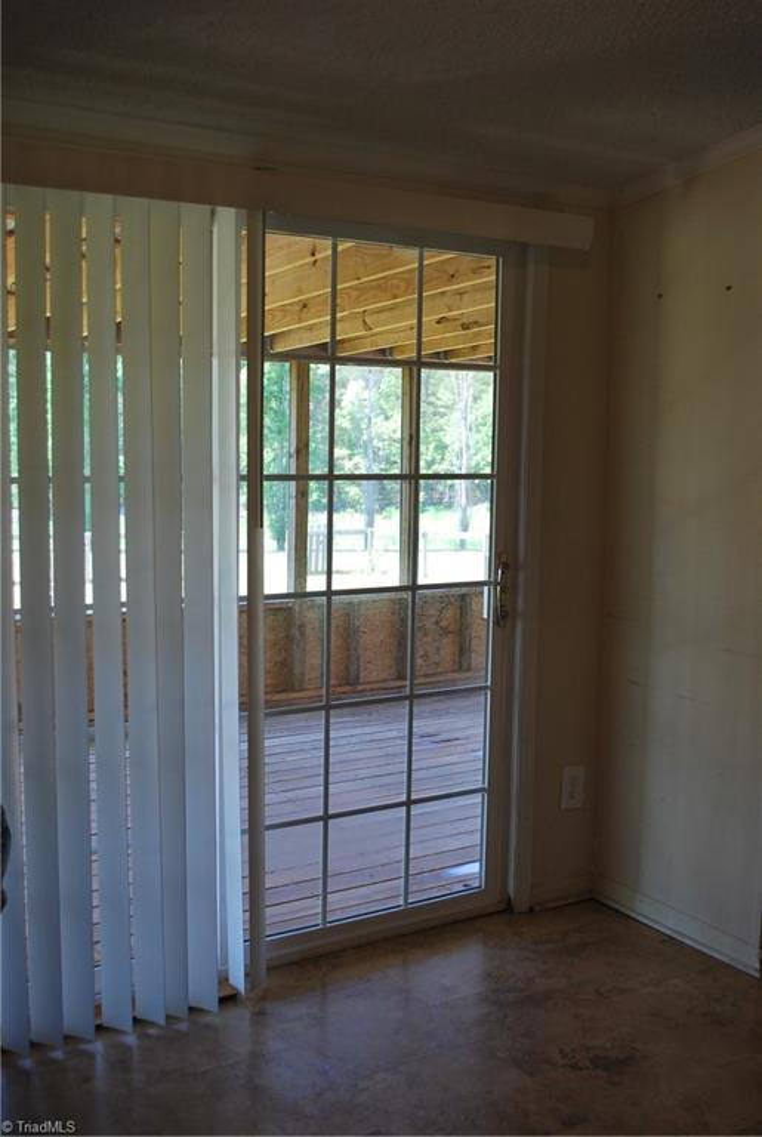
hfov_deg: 37.0
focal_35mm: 36
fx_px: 1138
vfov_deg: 53.1
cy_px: 568
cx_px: 381
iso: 200
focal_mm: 24
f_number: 4.2
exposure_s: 1/50
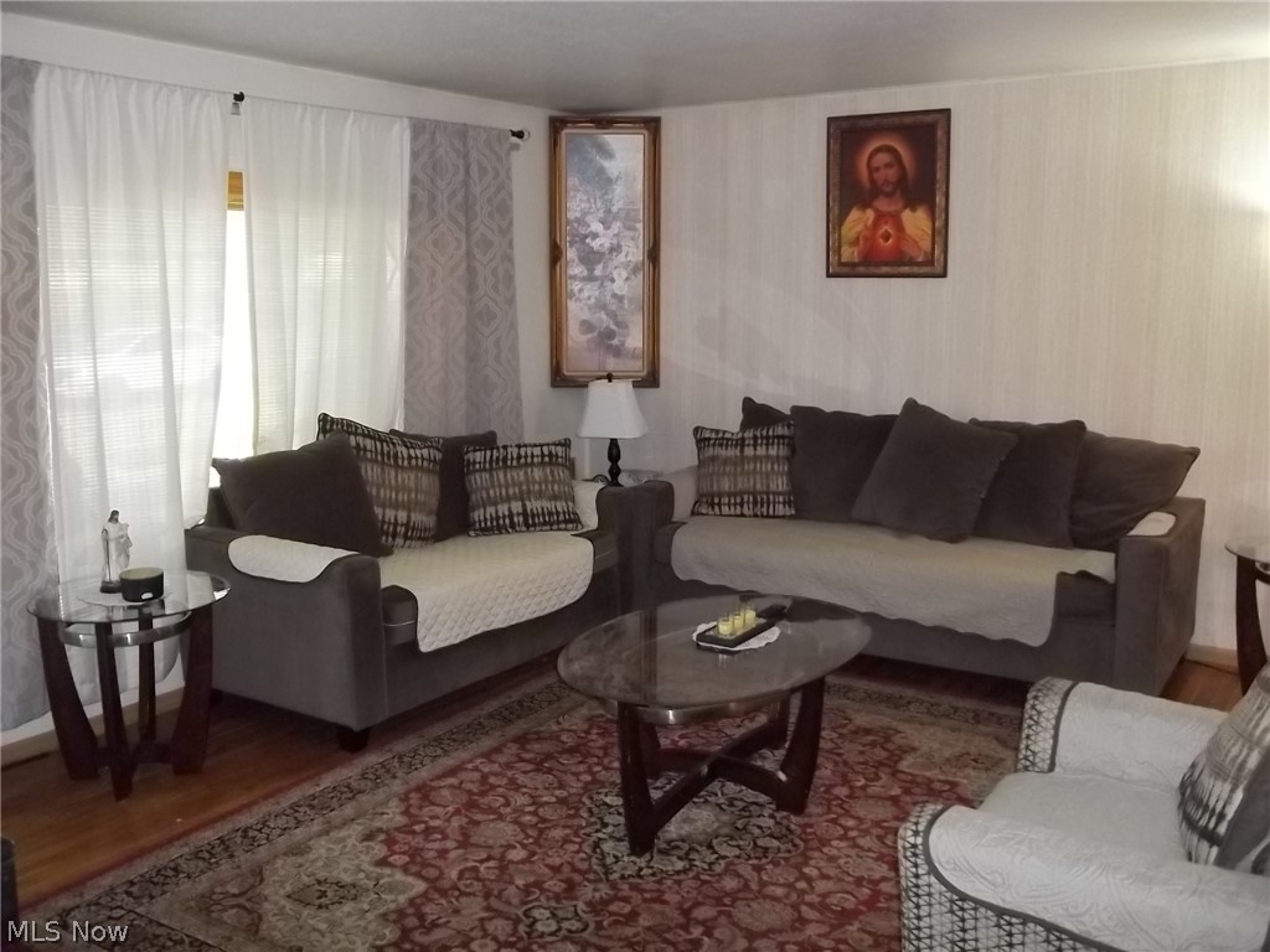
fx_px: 1174
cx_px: 635
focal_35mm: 32
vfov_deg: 44.2
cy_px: 476
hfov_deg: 56.8
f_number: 2.9
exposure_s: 1/30
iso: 250
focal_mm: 5.7
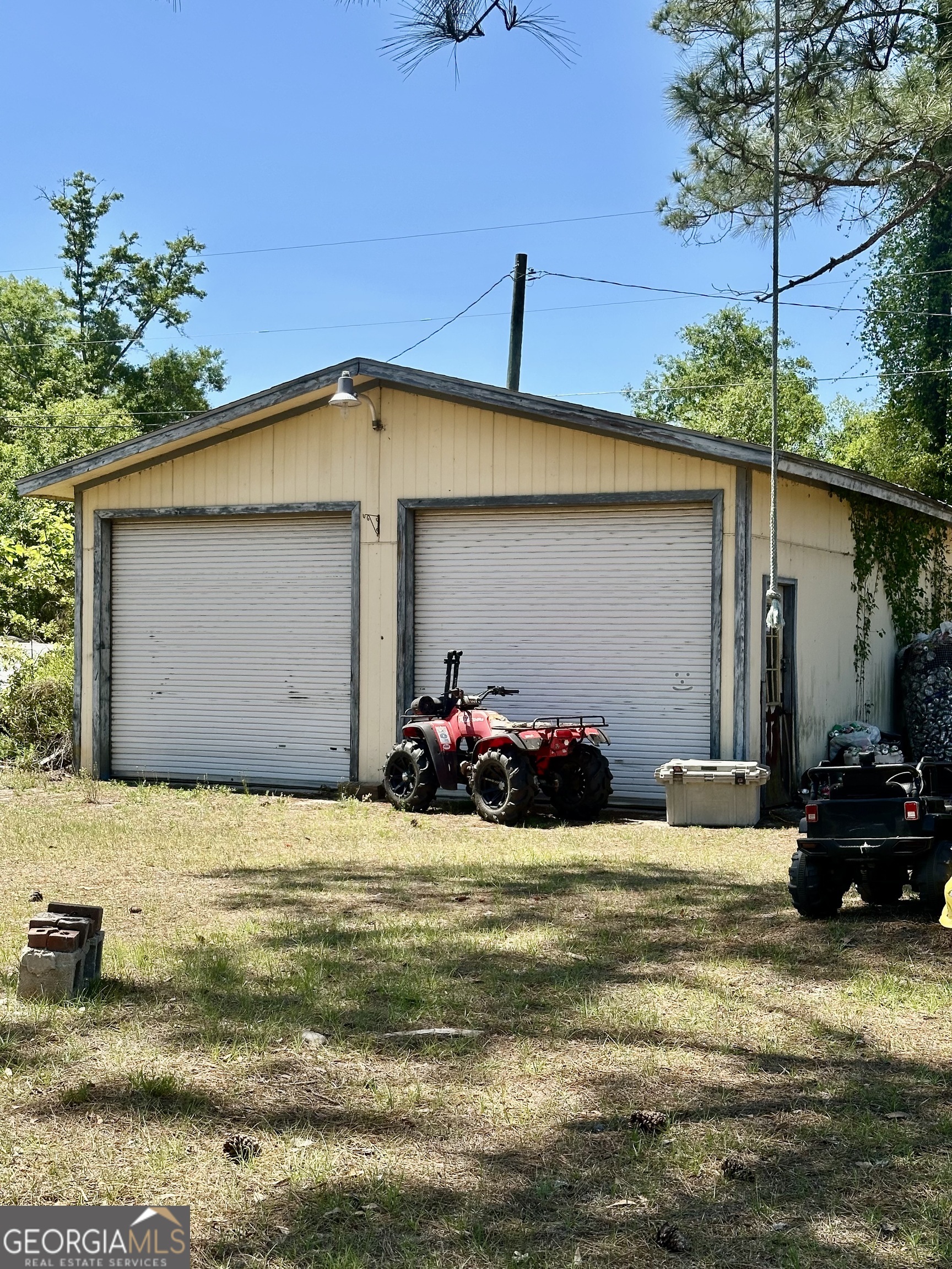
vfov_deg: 39.7
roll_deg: +1.3
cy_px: 634
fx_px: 1760
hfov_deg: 30.3
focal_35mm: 48
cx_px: 476
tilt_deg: -1.8
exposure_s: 1/2809
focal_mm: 6.86
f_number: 1.78
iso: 64
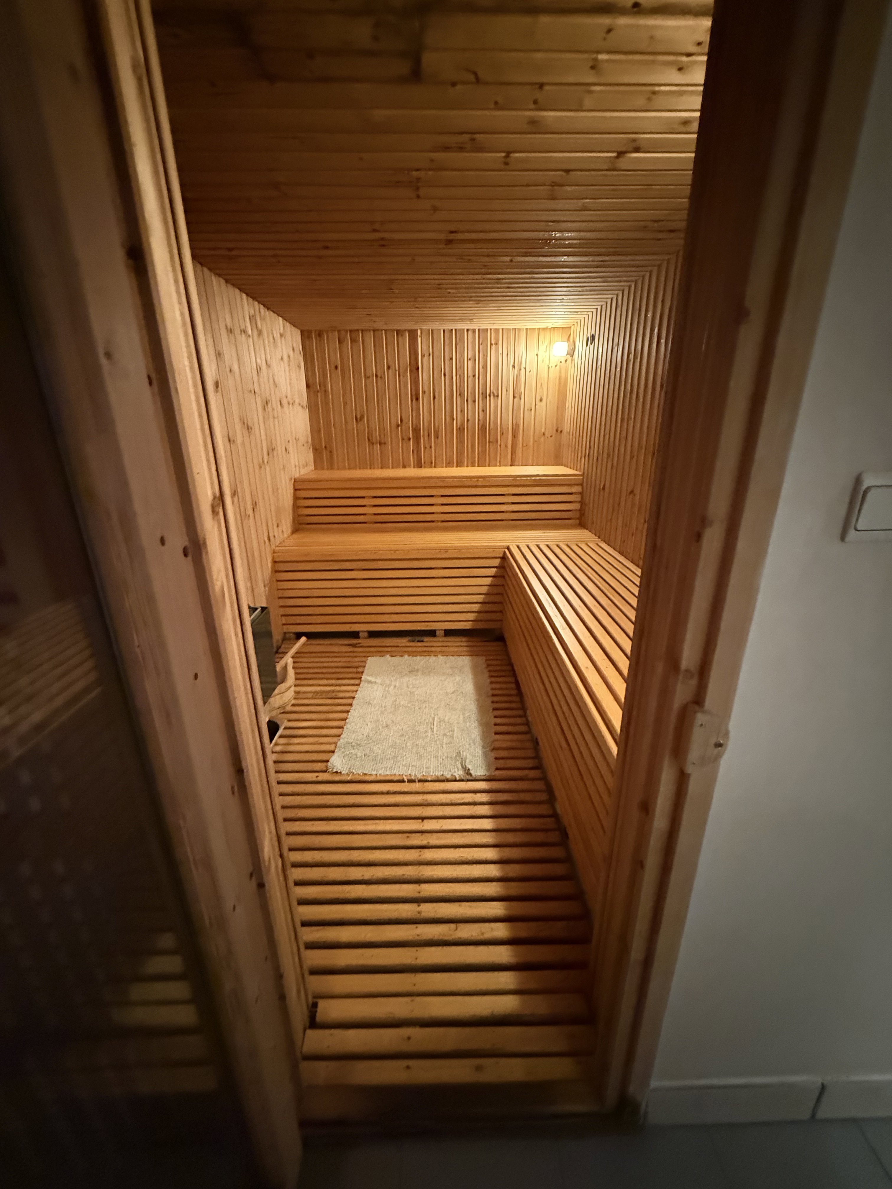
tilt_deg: -19.3
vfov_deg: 102.1
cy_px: 594
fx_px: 481
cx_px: 446
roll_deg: +0.6
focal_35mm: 14
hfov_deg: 85.7
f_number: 2.2
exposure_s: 1/33
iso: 1250
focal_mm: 2.22
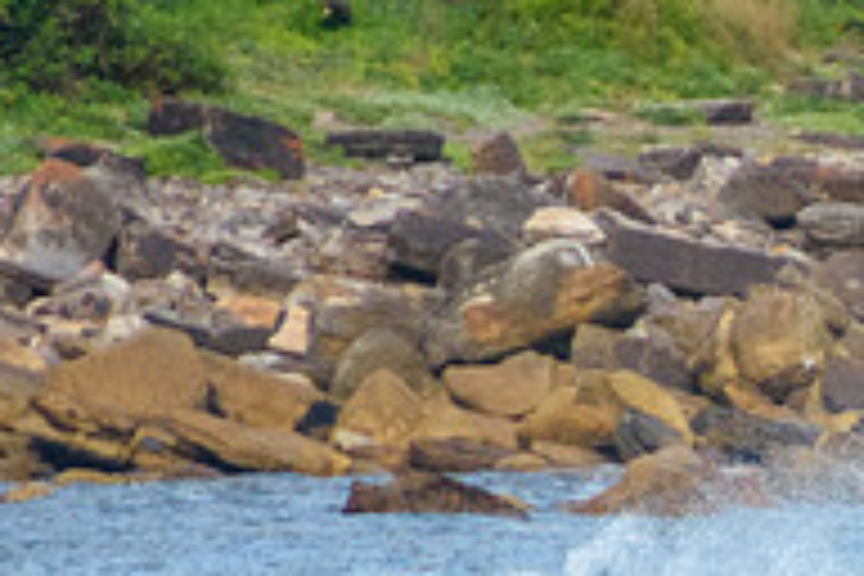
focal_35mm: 1812
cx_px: 1274
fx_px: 43485
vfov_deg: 0.8
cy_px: 695
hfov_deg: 1.1
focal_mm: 400
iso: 900
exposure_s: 1/1600
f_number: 5.6
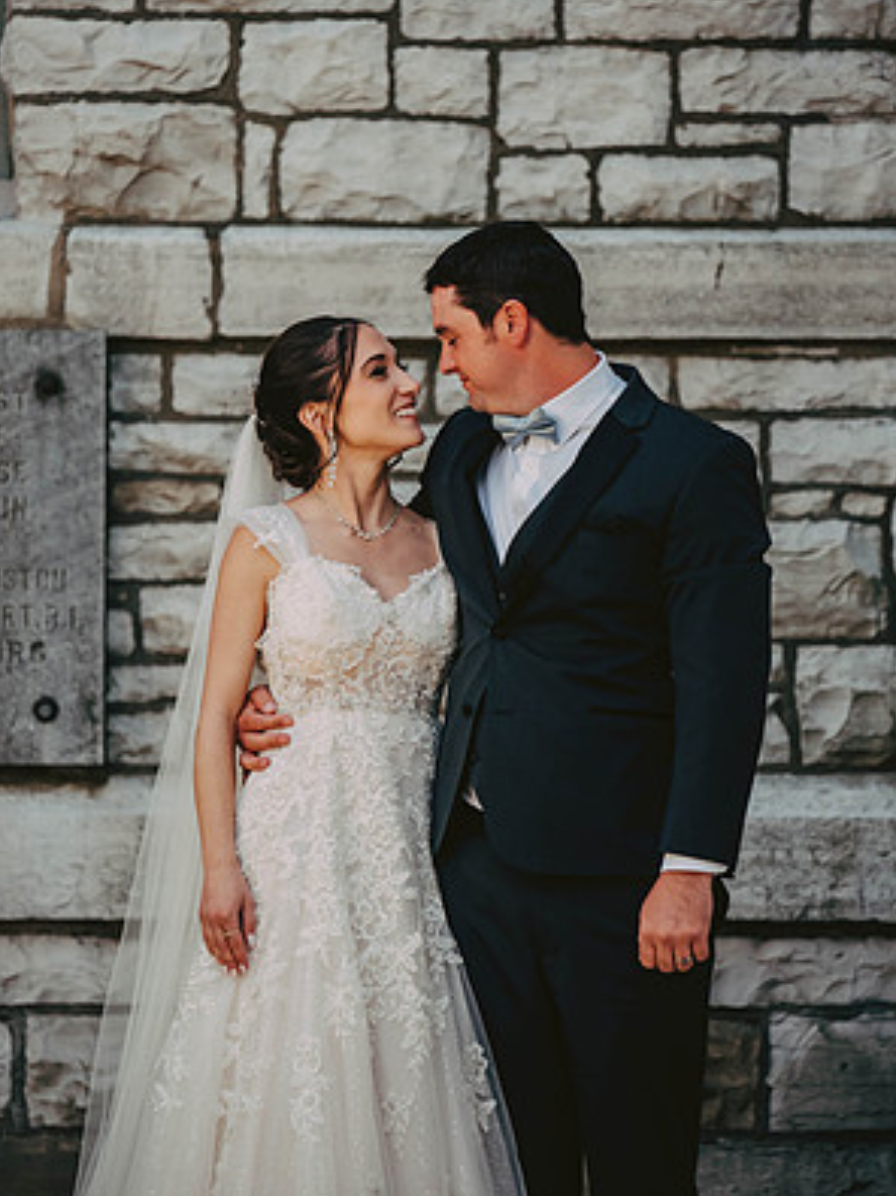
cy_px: 563
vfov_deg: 13.3
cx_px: 451
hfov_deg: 10.0
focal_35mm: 148
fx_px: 5111
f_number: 2.8
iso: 1600
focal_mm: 135
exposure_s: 1/2500
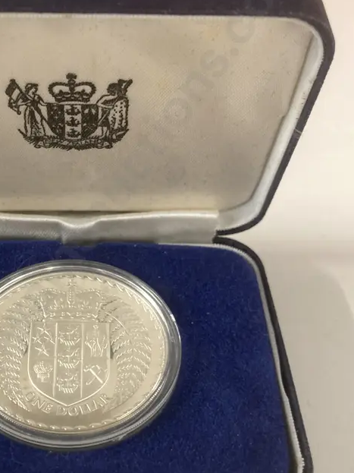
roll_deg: -1.7
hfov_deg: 30.8
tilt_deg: -43.9
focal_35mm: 46
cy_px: 245
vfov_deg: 41.2
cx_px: 77
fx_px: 627
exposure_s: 1/50
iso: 200
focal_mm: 3.99
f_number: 1.8
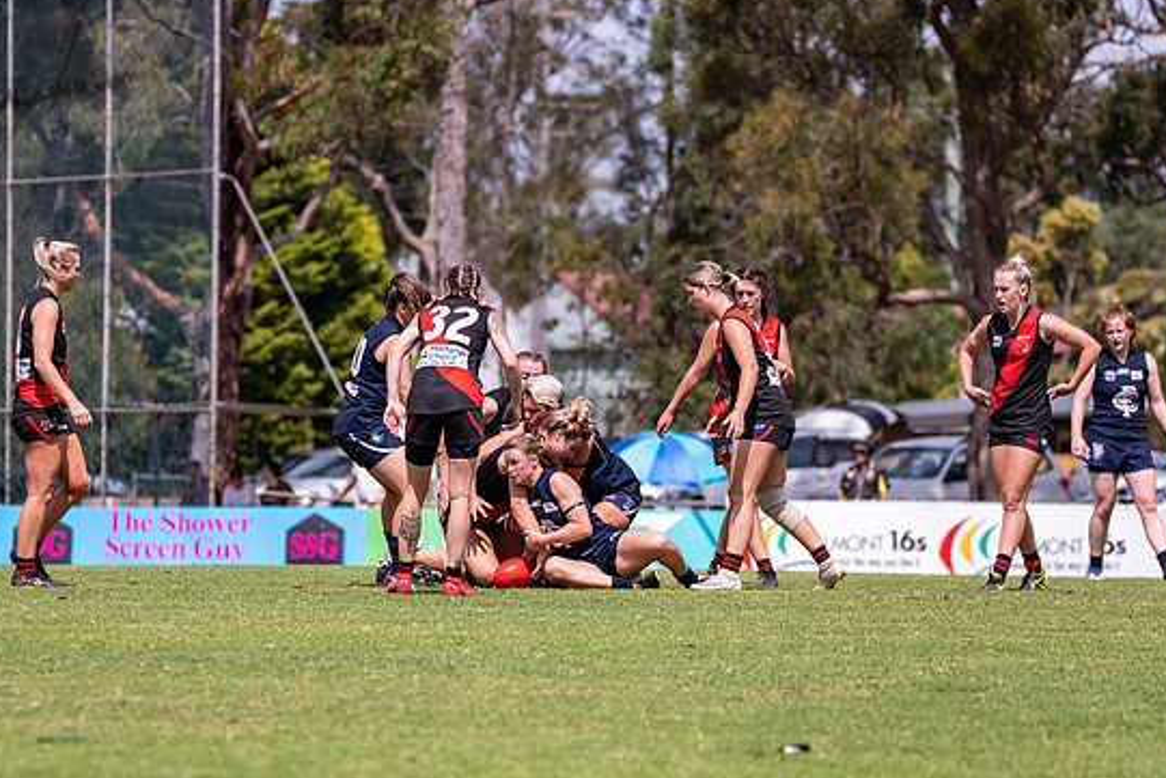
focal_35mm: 314
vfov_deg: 4.4
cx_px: 501
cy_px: 451
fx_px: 10172
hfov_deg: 6.6
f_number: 6.3
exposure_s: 1/4000
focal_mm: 260
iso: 800
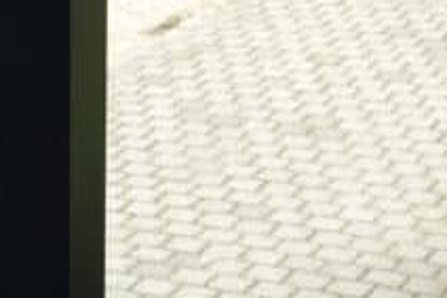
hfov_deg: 10.8
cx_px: 36
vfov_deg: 7.1
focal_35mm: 189
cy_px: -250
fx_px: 2345
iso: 100
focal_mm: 50
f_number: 5.6
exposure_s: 1/125
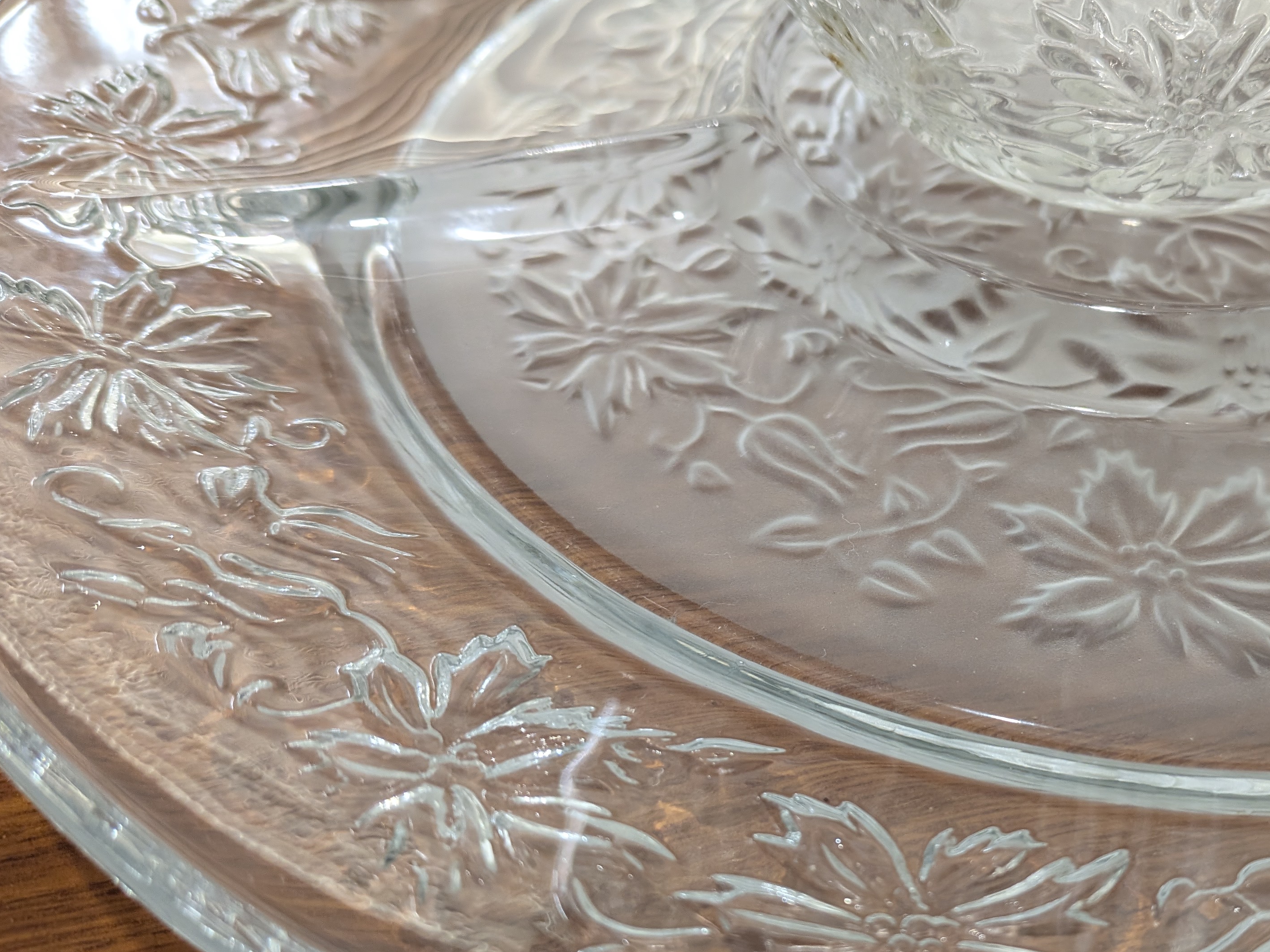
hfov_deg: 52.4
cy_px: 626
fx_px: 1247
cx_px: 891
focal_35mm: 34
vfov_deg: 41.3
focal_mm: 4.53
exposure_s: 1/100
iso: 213
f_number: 1.7
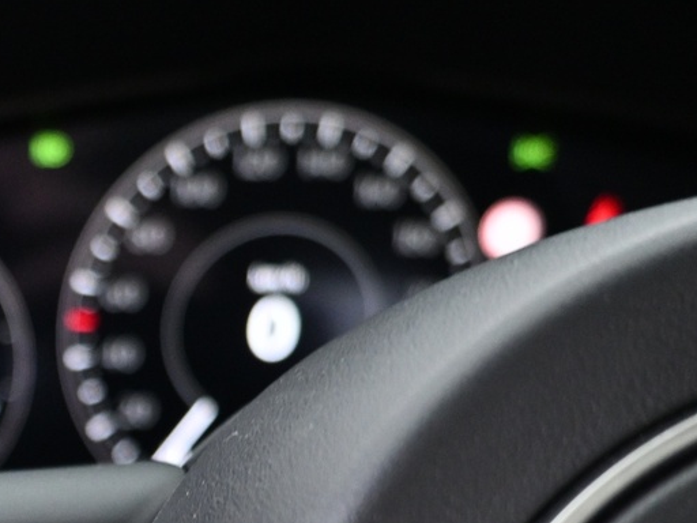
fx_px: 1470
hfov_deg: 23.3
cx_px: -236
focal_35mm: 73
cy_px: 712
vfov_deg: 18.5
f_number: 3.5
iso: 1600
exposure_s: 1/13
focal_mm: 16
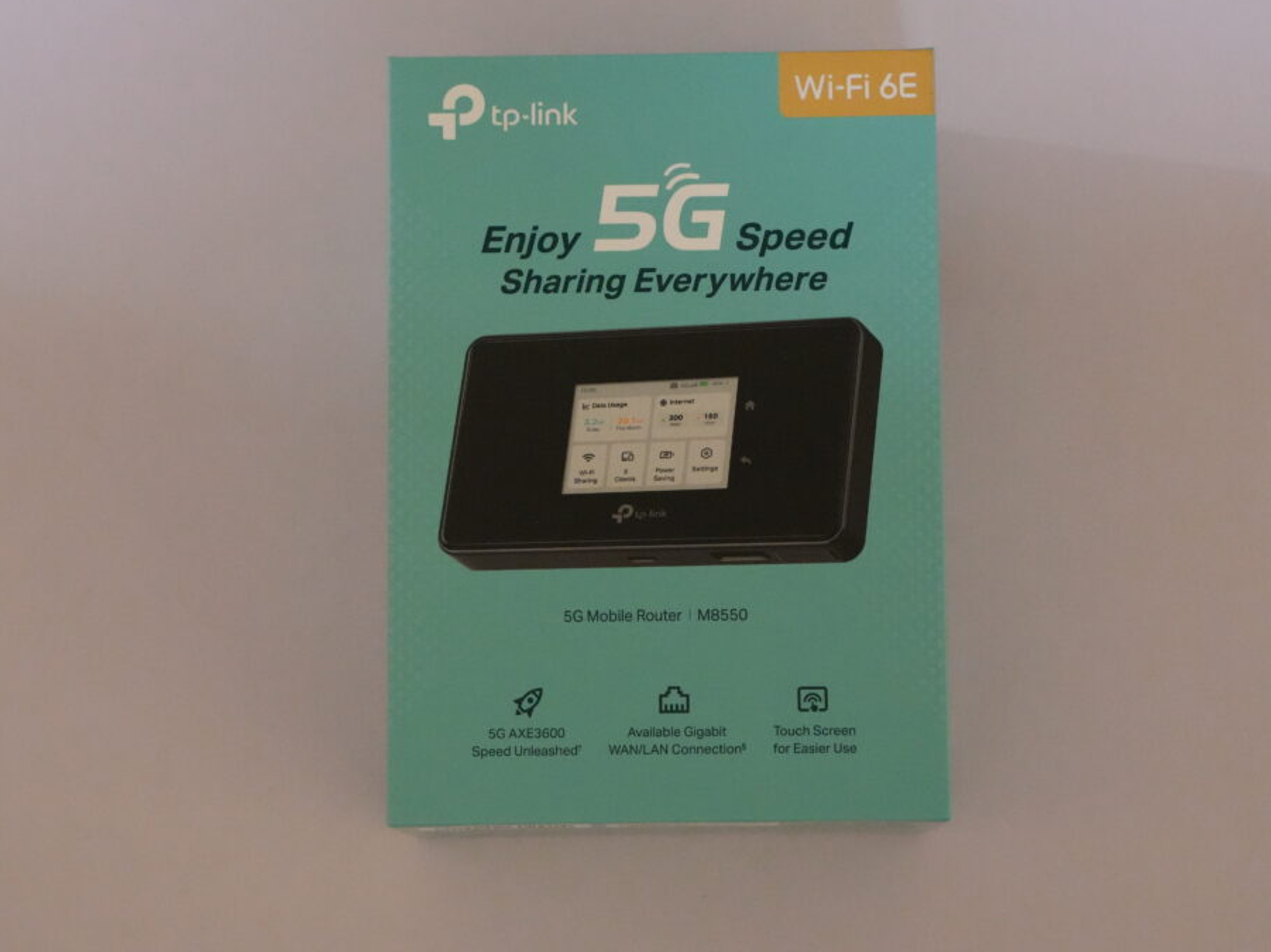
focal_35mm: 82
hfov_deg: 23.8
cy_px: 475
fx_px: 3010
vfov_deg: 18.0
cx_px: 629
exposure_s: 1/50
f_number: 5.6
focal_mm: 50
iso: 6400
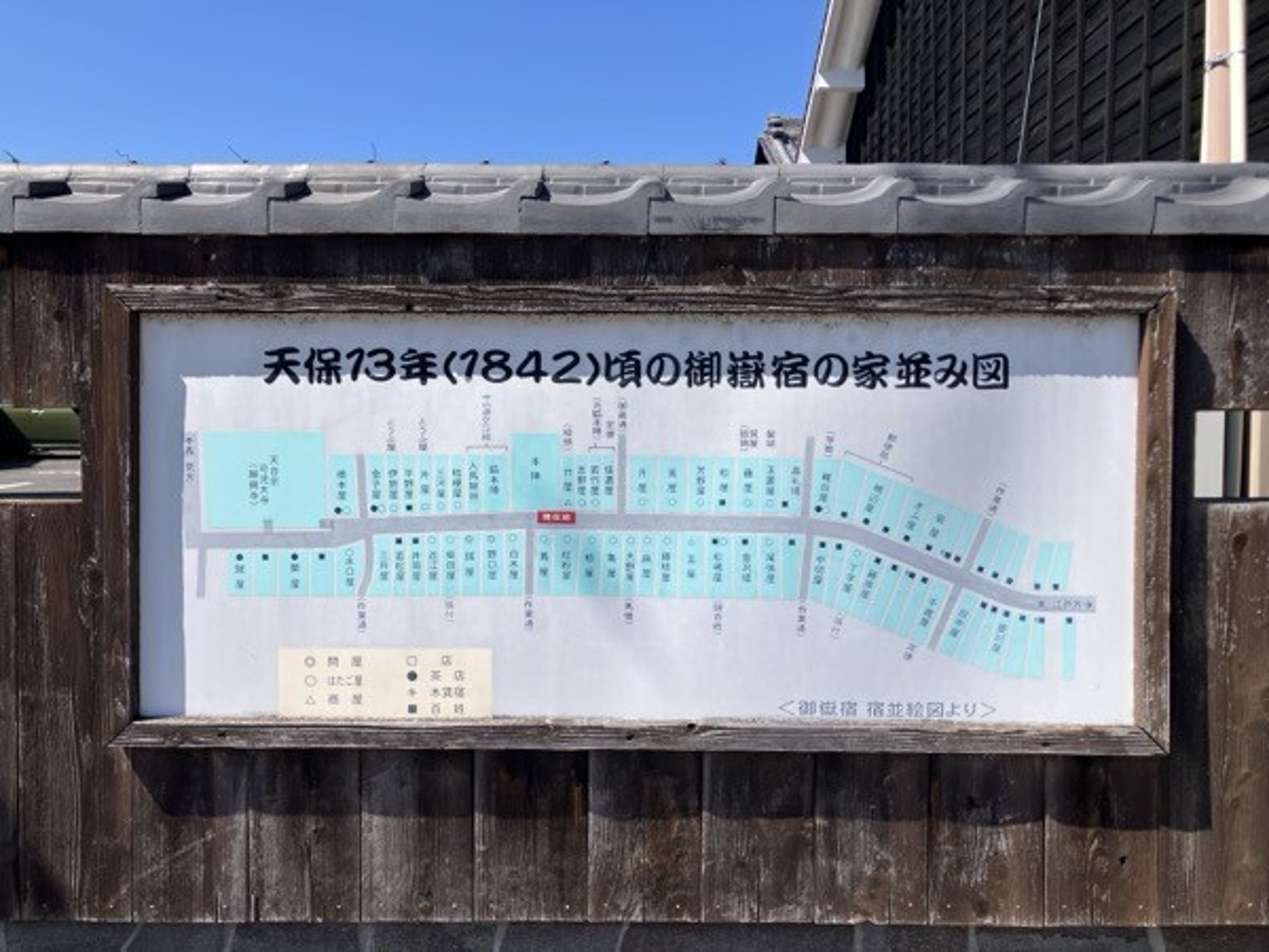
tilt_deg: -1.8
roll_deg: -0.6
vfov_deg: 49.7
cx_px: 634
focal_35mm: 28
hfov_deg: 63.4
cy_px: 476
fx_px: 1026
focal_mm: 3.99
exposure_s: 1/2088
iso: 32
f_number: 1.8
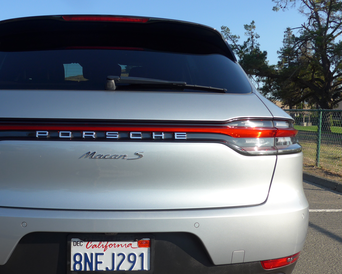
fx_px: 415
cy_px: 175
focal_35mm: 41
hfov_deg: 43.9
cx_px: 103
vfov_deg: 36.2
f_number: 2.8
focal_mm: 6
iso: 80
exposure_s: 1/1000
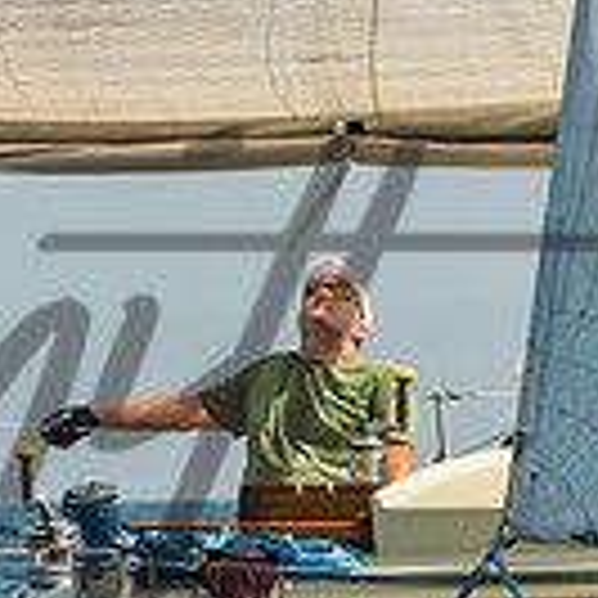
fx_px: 12235
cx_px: -34
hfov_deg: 2.8
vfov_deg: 2.8
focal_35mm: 626
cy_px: 197
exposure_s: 1/800
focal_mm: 120
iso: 320
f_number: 6.3
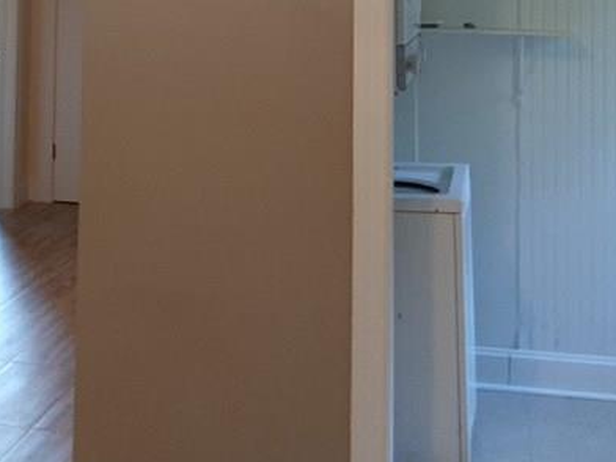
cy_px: -77
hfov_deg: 28.3
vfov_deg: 20.4
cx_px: 195
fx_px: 1210
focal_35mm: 68
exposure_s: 1/60
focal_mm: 3.93
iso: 160
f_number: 1.7
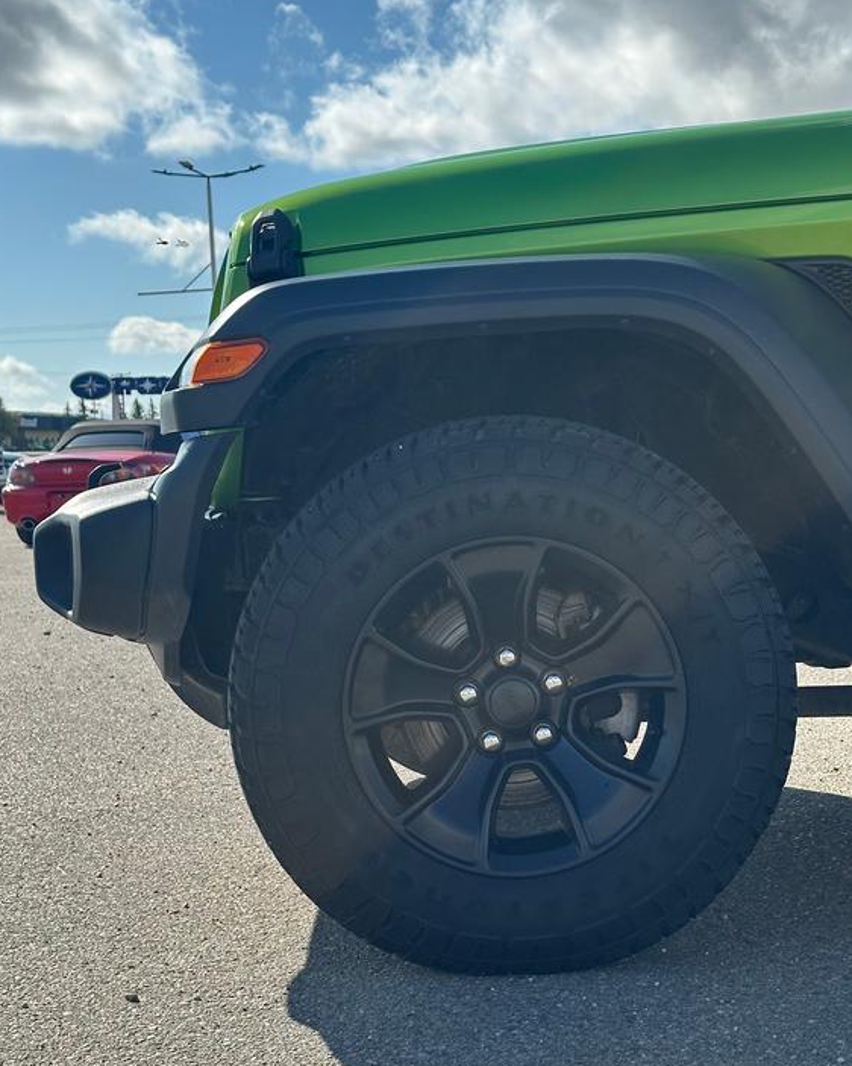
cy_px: 626
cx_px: 465
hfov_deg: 23.8
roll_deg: +0.7
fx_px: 2018
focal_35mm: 64
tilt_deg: -5.8
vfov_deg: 29.5
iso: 64
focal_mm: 6.86
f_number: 1.78
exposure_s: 1/3367
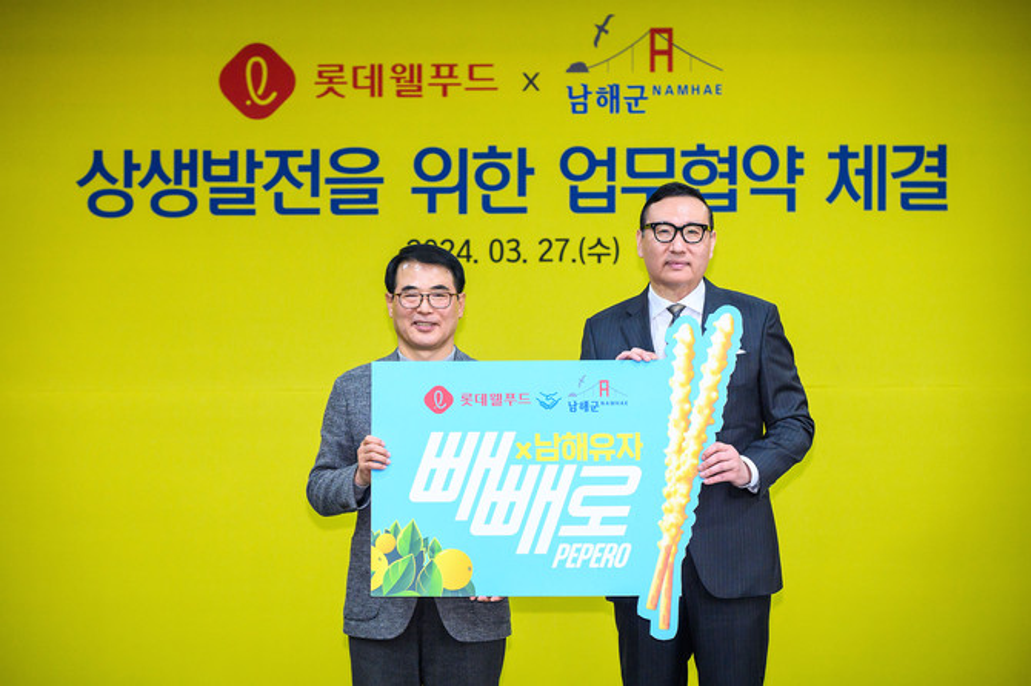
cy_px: 343
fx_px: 4007
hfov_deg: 14.7
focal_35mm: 140
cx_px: 516
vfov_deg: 9.8
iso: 2000
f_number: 4
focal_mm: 140
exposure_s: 1/250
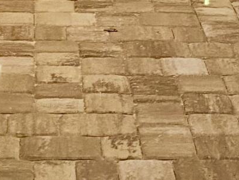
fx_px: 1229
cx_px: 95
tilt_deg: -3.9
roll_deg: -1.6
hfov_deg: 11.1
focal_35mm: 178
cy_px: -302
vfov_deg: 7.6
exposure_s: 1/30
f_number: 1.78
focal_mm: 6.76
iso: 1250
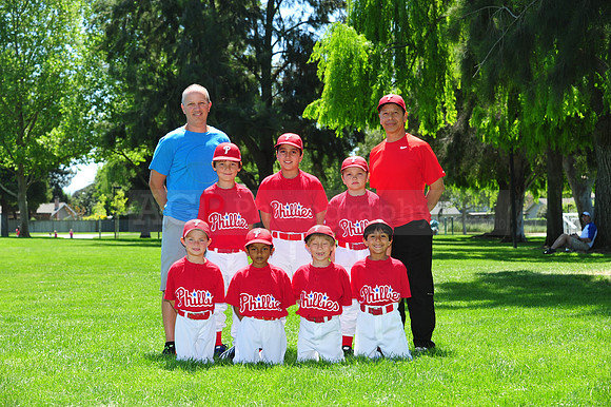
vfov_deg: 17.0
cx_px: 306
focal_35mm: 80
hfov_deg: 25.4
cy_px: 204
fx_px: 1357
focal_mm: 80
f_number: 8
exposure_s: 1/160
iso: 200
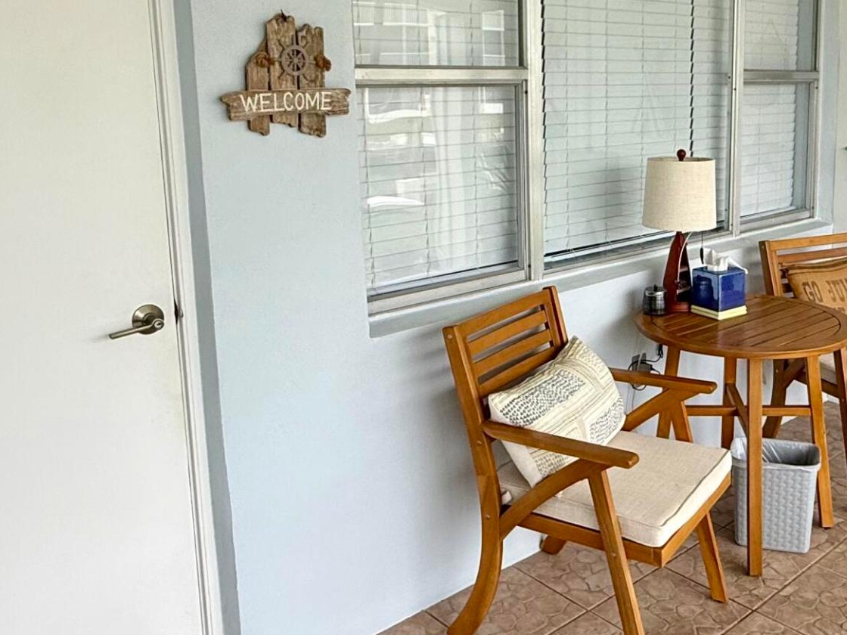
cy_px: 235
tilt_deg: -9.2
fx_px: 881
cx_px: 572
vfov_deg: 39.4
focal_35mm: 36
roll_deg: +0.5
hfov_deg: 50.3
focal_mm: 2.22
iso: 100
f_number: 2.2
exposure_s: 1/99
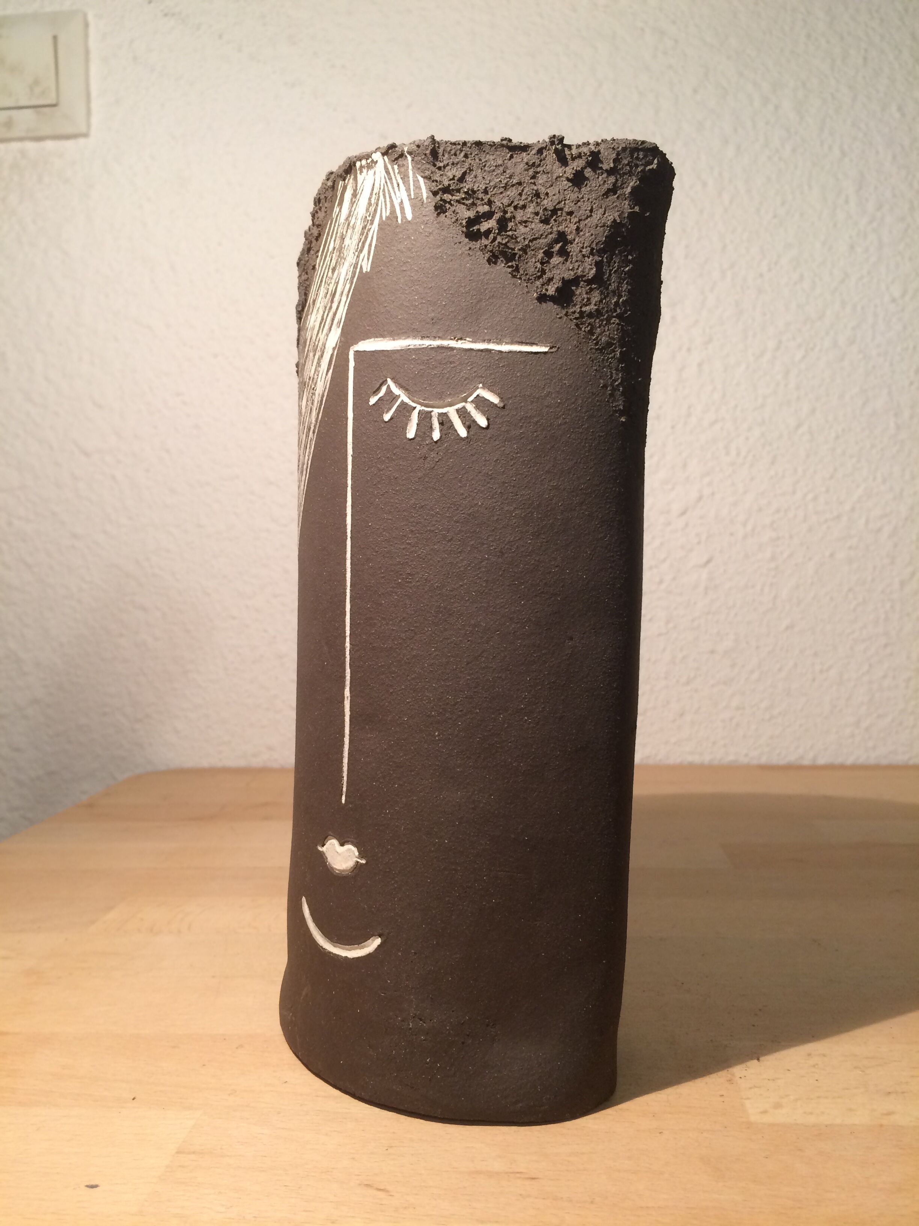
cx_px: 460
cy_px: 613
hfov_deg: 48.2
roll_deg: +1.8
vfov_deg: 61.7
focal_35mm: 29
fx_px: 1027
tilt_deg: -4.3
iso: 100
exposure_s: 1/33
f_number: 2.2
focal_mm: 4.15
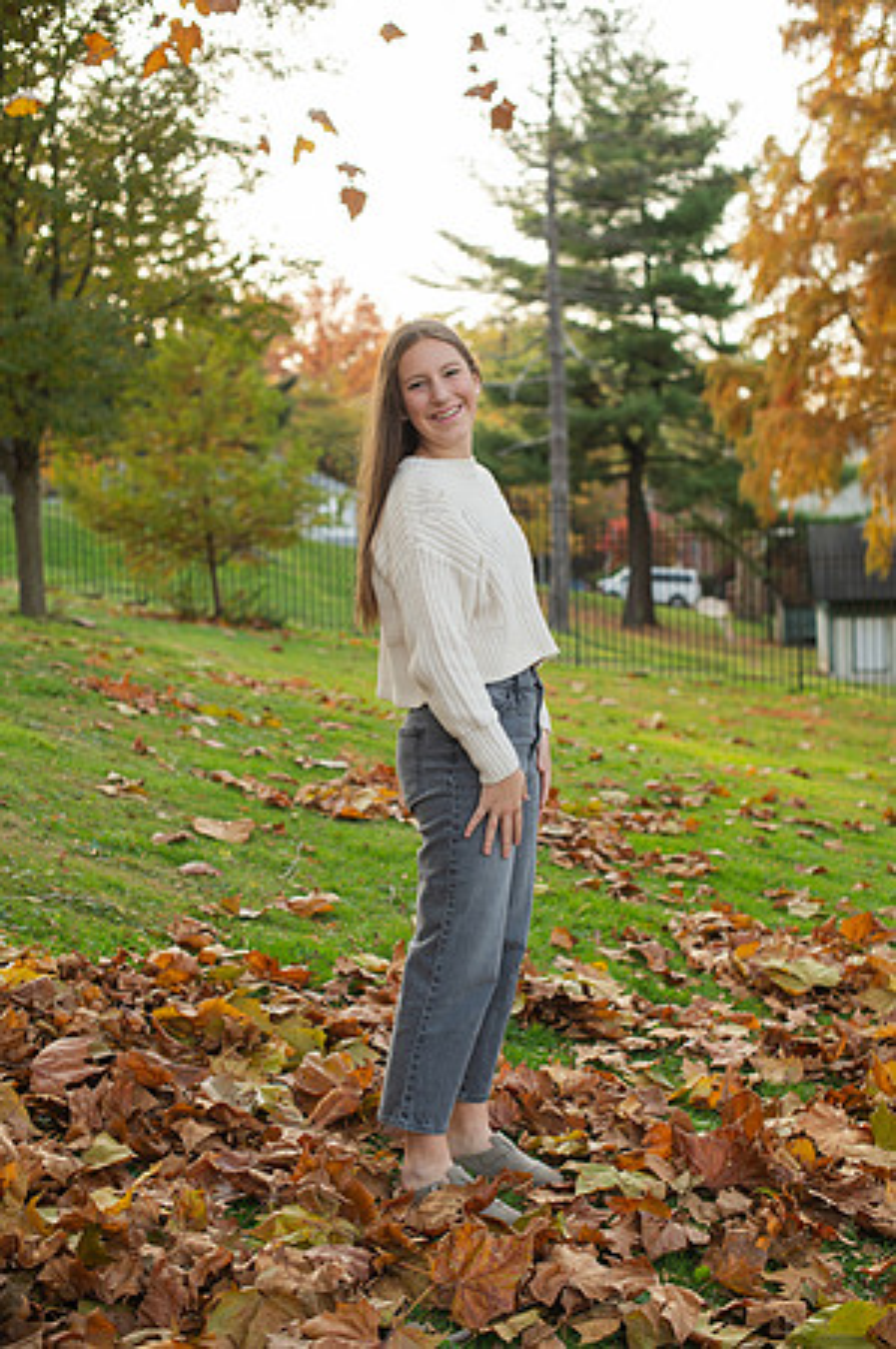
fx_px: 1871
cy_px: 674
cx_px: 448
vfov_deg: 39.6
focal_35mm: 50
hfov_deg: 26.9
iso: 200
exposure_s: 1/400
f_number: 3.5
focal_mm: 50
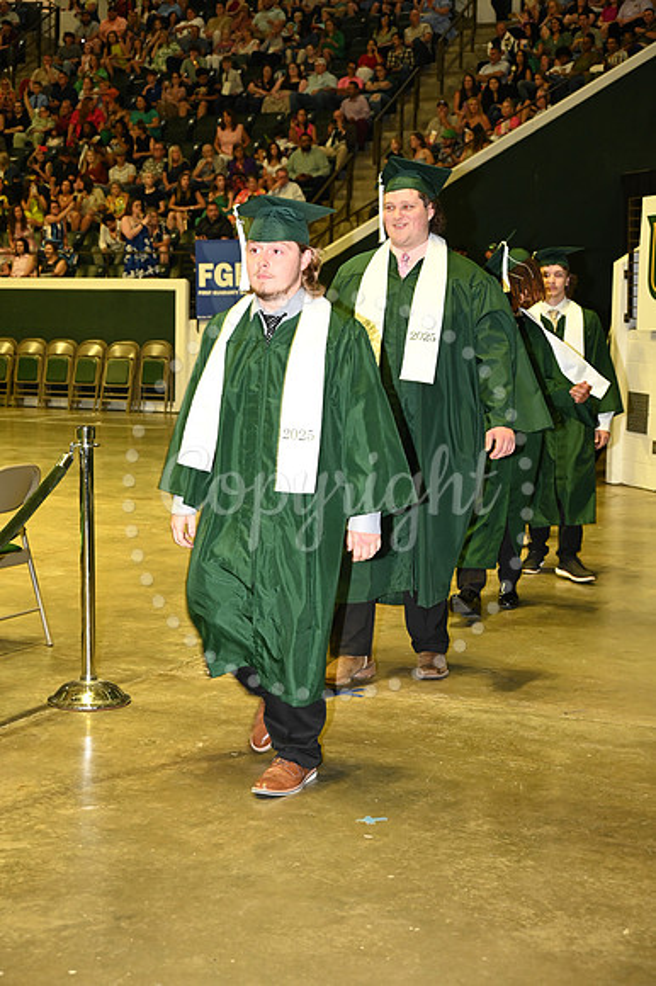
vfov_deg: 35.7
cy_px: 493
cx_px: 328
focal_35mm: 56
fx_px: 1532
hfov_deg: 24.2
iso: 1600
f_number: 5.6
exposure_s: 1/60
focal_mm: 56
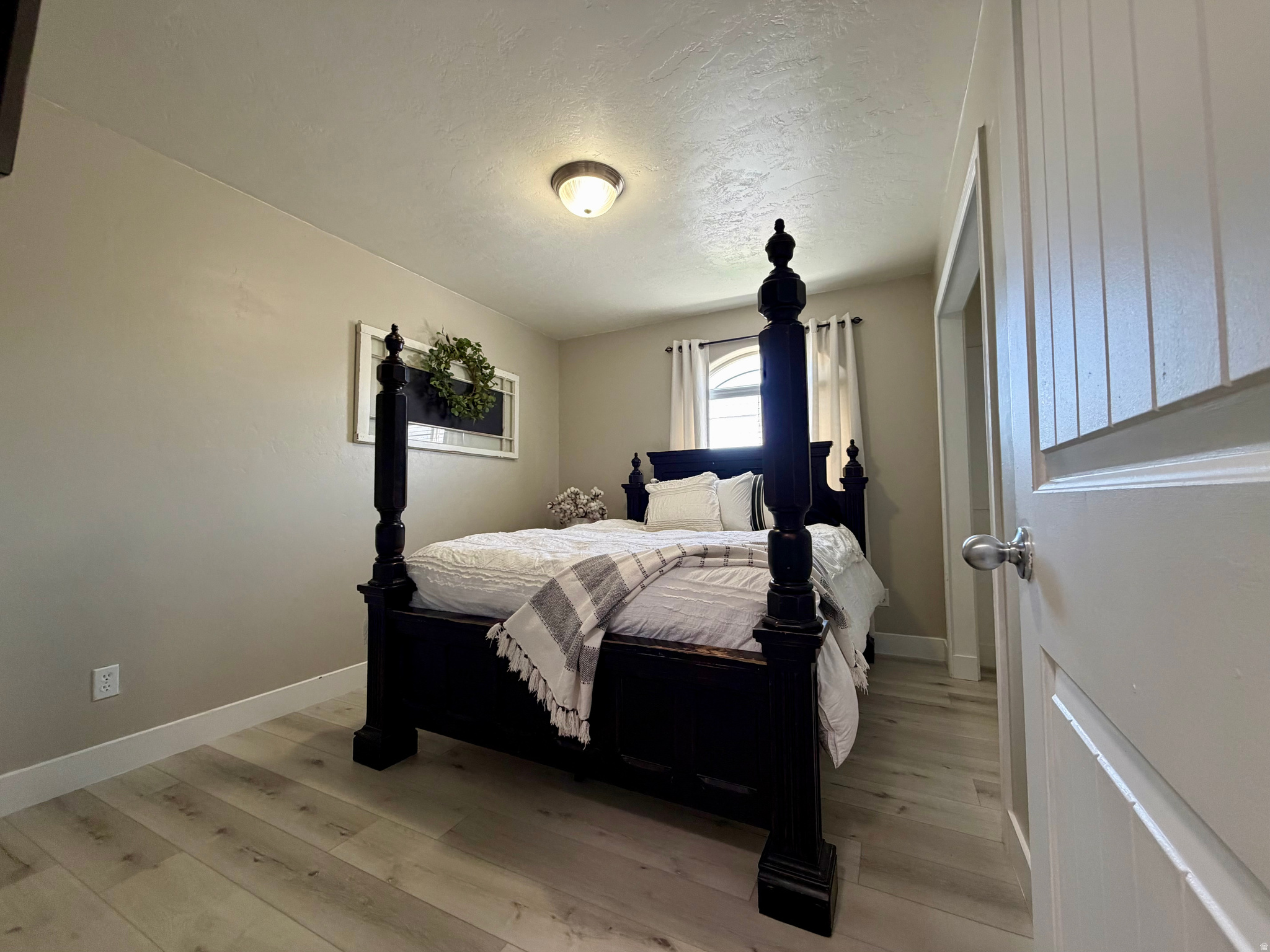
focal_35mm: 14
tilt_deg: +2.3
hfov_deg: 102.1
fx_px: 514
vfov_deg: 85.7
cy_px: 476
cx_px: 635
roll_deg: +1.4
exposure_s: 1/120
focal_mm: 2.22
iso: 320
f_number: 2.2
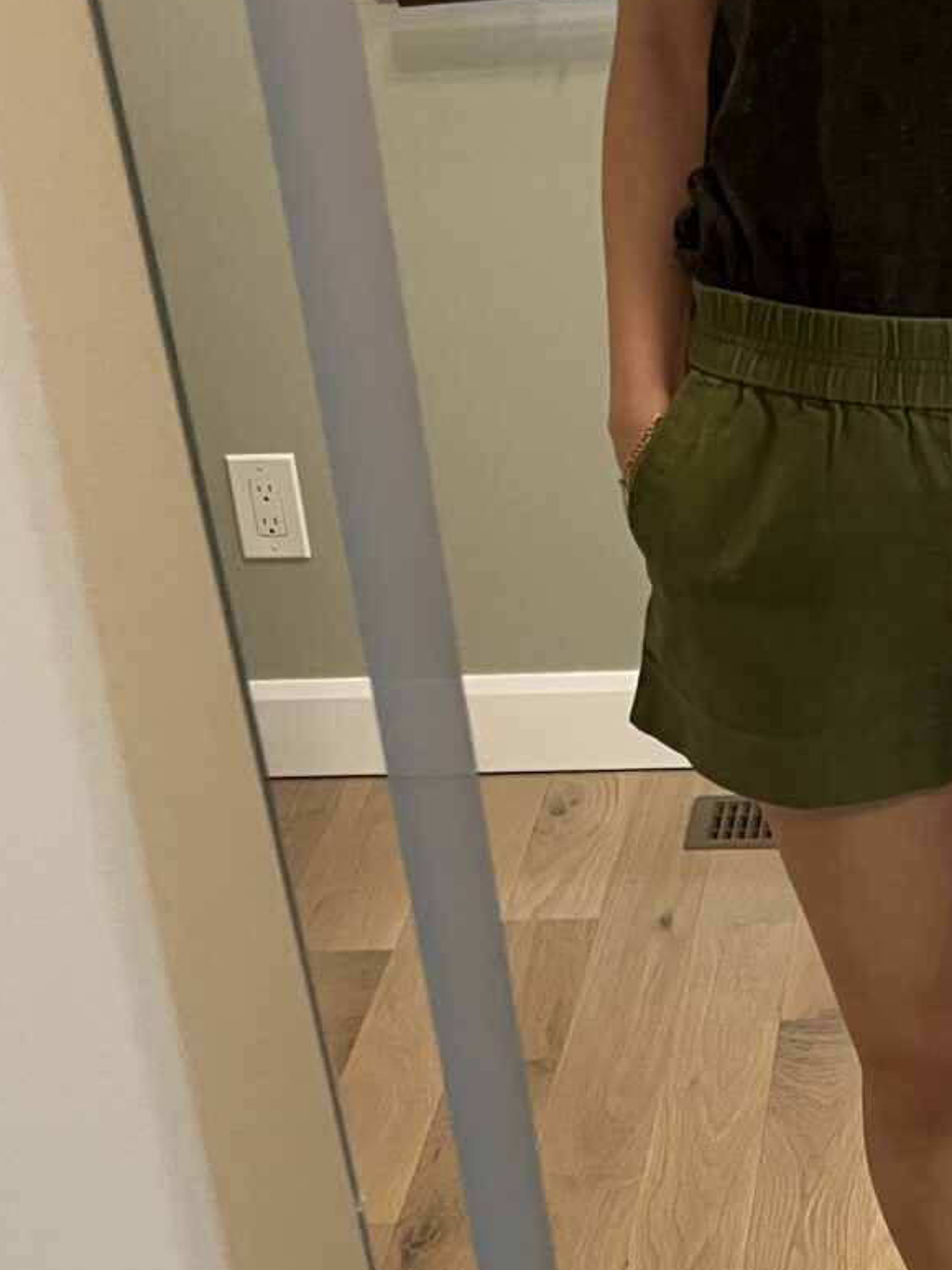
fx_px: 2530
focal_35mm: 69
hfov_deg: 20.9
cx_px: 835
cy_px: 1110
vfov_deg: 27.3
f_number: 1.6
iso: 400
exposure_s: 1/60
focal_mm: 5.1
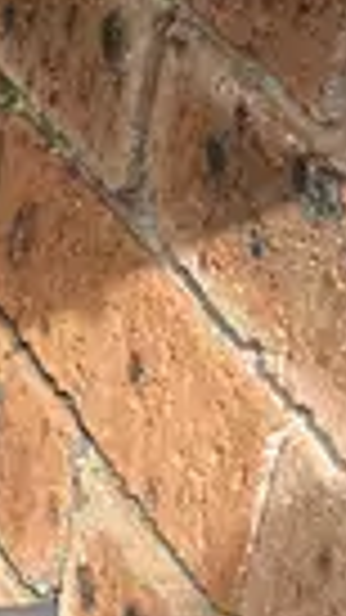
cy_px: 382
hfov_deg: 6.0
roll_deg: +3.8
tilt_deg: -30.2
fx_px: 2709
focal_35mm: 166
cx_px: -1101
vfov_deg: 13.0
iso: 50
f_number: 1.5
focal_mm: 5.7
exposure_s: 1/1431
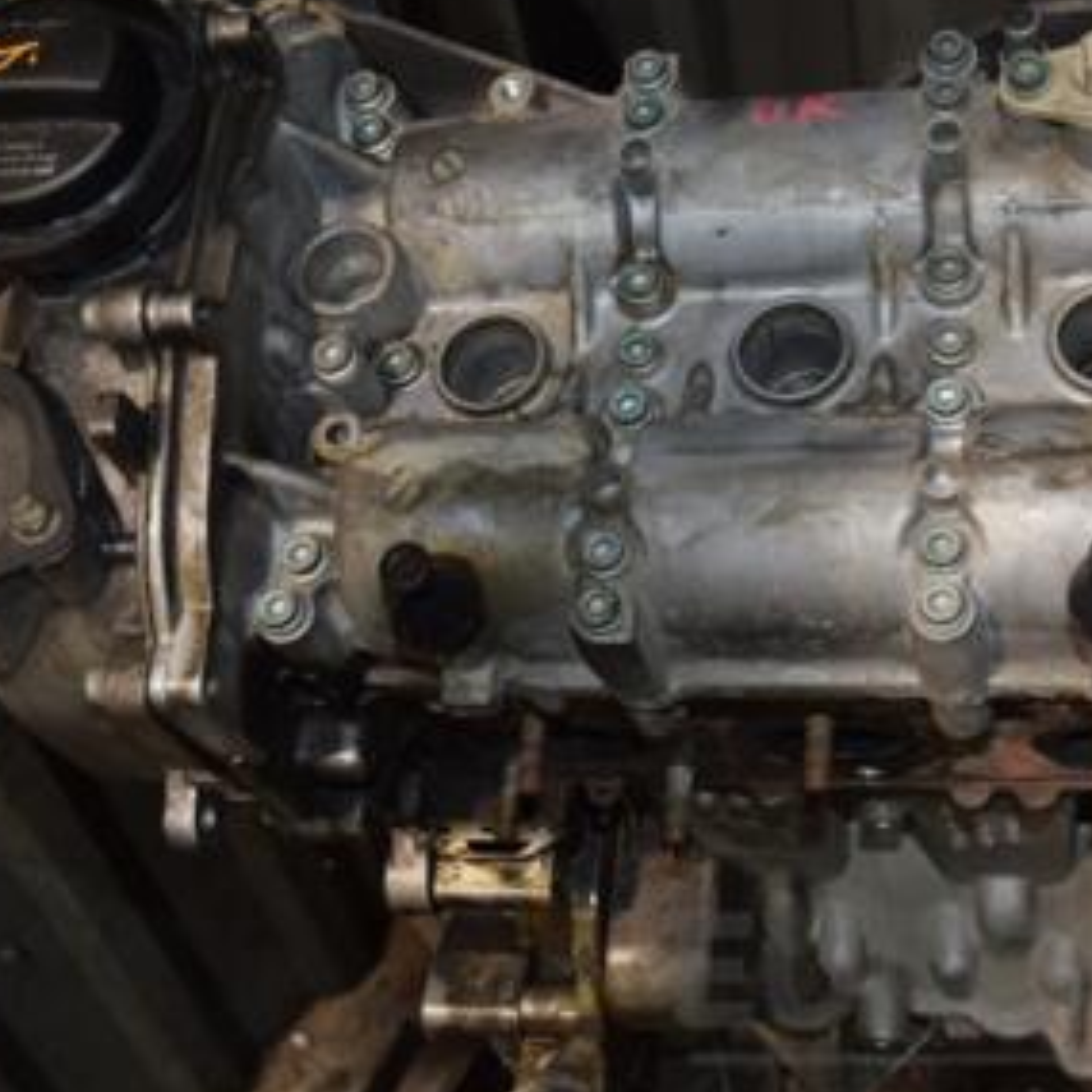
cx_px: 605
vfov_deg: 29.0
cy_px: 460
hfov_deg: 29.1
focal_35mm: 59
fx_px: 2106
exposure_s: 1/60
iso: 800
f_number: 5
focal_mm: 22
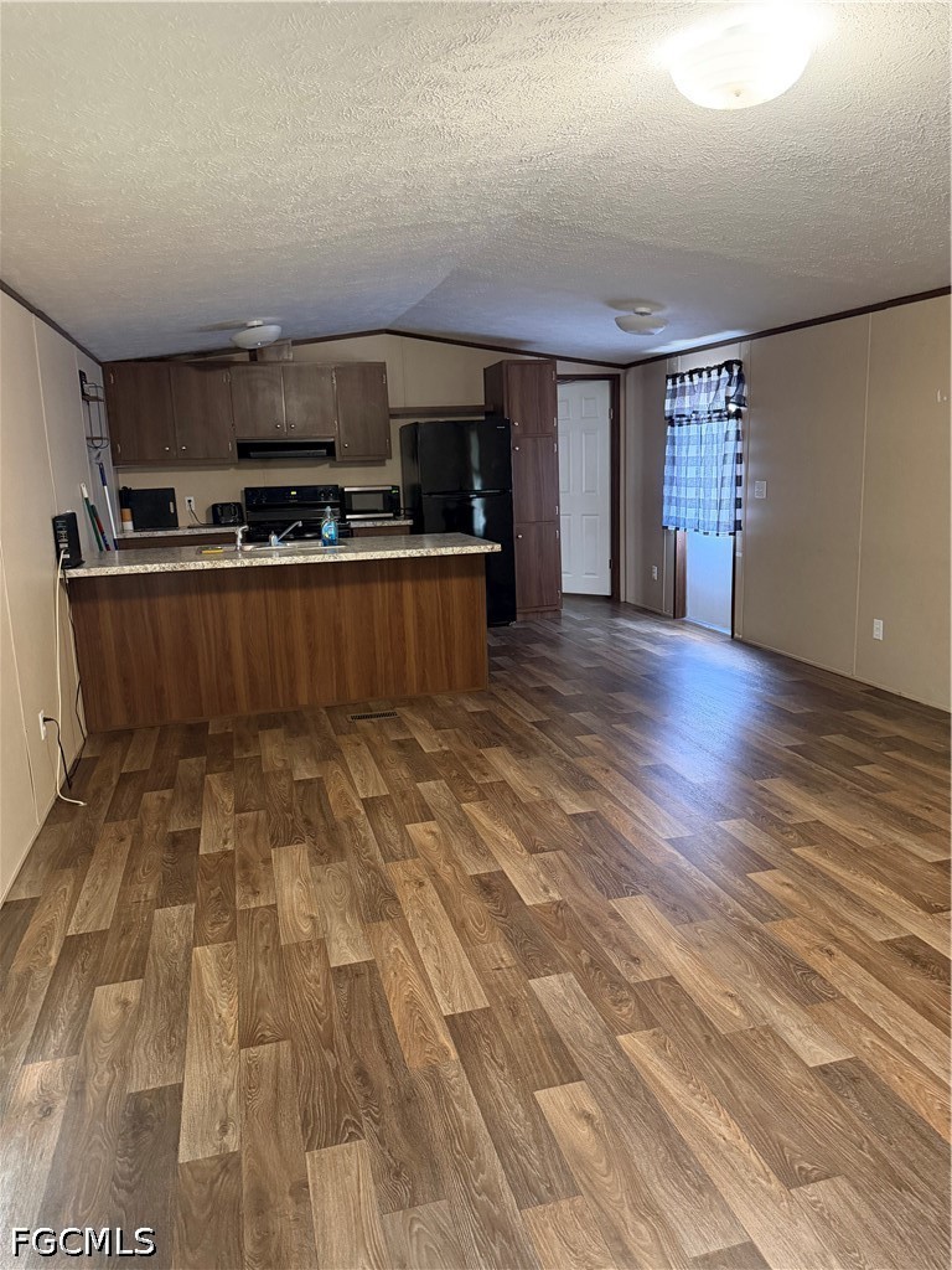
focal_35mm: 24
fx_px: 880
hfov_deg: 56.8
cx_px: 476
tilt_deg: -10.0
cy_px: 635
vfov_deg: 71.6
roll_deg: +1.8
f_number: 1.78
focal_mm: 6.76
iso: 640
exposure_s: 1/40
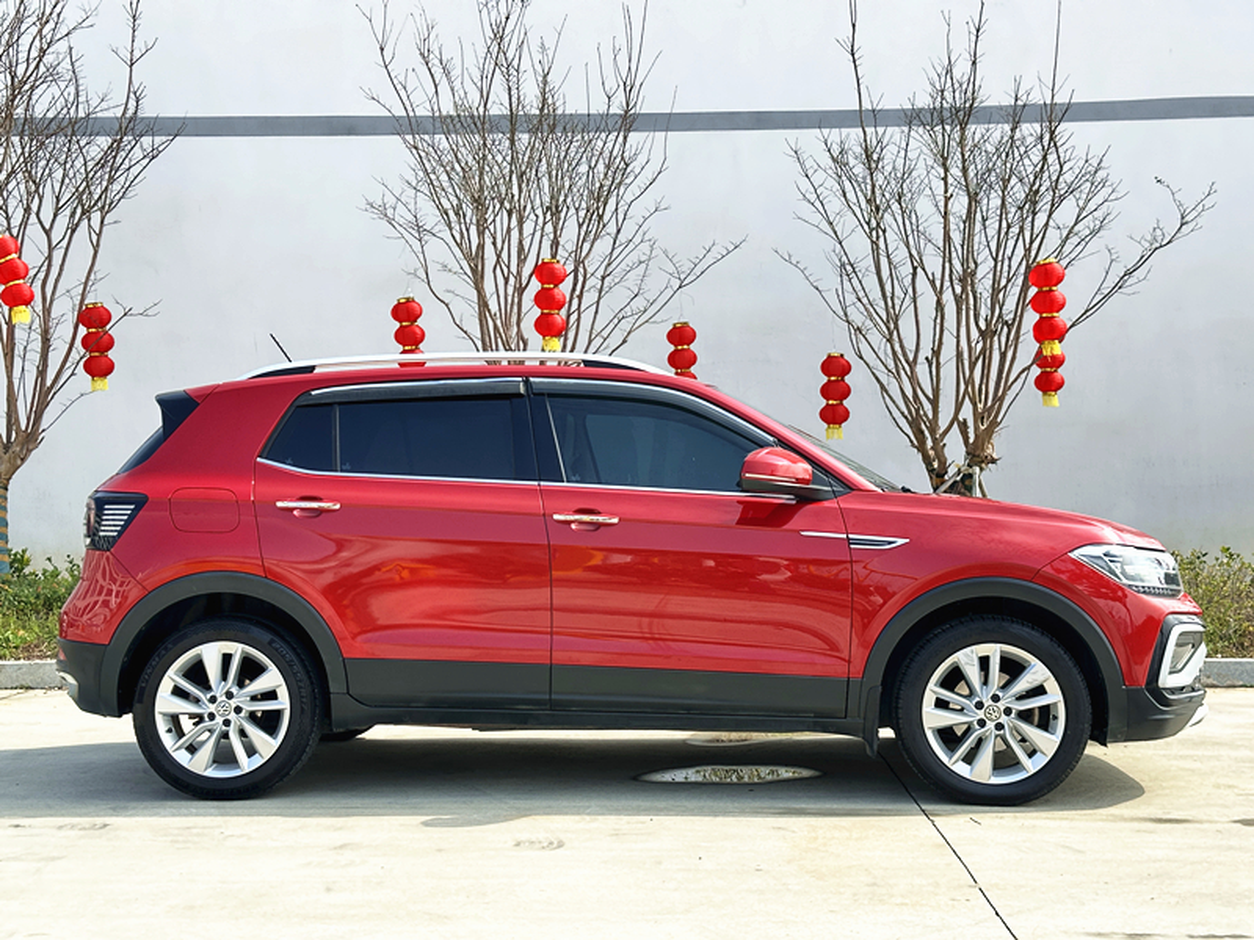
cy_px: 470
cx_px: 627
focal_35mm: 48
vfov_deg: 30.3
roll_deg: +0.0
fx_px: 1739
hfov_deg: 39.7
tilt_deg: +0.6
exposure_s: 1/762
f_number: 1.78
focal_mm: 6.86
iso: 64
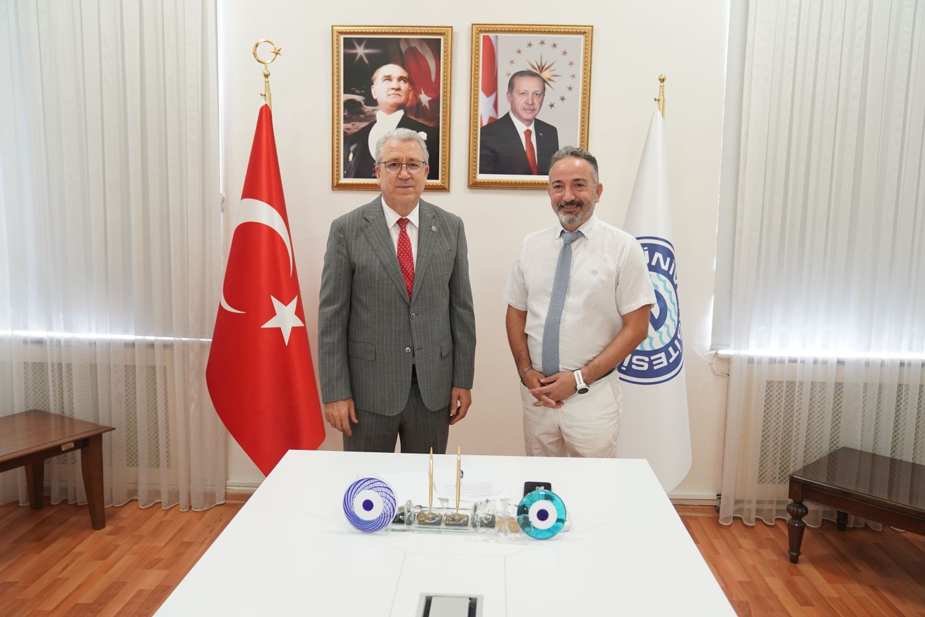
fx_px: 796
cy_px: 308
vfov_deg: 42.3
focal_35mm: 31
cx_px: 462
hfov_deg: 60.3
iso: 1600
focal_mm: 31
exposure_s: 1/125
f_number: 3.2
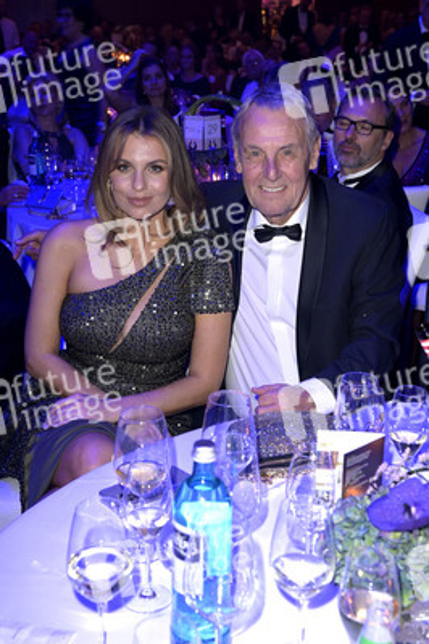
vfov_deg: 39.6
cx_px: 214
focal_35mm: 50
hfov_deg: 26.9
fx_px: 895
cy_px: 322
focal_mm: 50
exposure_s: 1/50
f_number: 6.3
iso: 1250
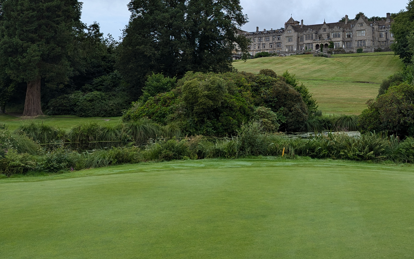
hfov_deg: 52.6
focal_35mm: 36
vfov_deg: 34.3
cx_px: 287
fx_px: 406
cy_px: 54
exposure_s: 1/1192
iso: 48
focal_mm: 6.81
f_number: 1.85
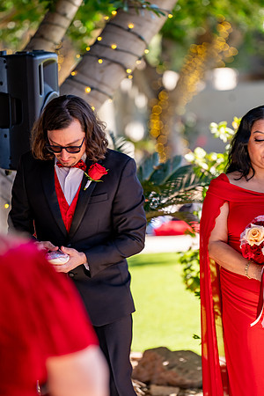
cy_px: 198
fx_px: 2200
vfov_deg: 10.3
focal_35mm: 200
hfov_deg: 6.9
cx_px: 132
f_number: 4
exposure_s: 1/250
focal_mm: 200
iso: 125
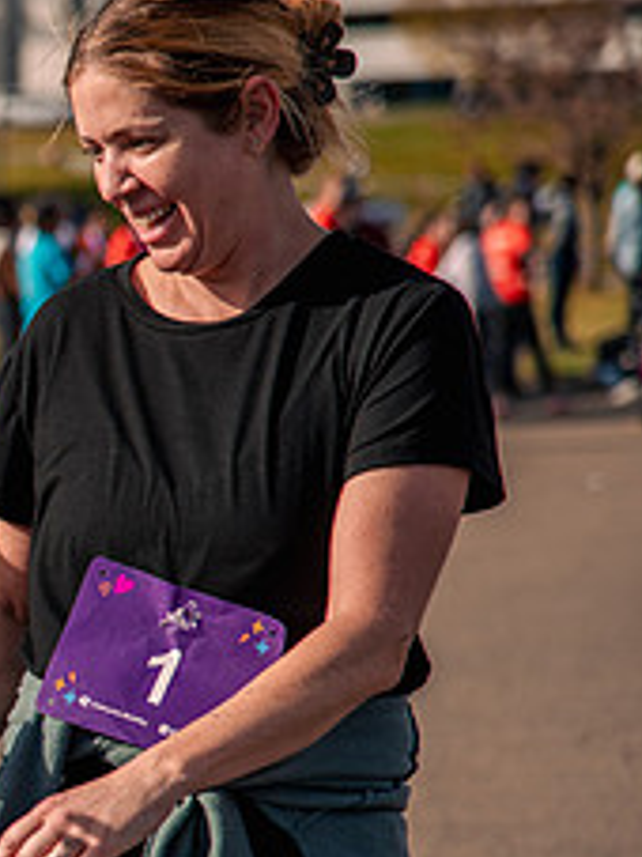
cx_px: -438
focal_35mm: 295
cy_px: 661
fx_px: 7302
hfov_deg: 5.0
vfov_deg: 6.7
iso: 200
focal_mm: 120
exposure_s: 1/1000
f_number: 5
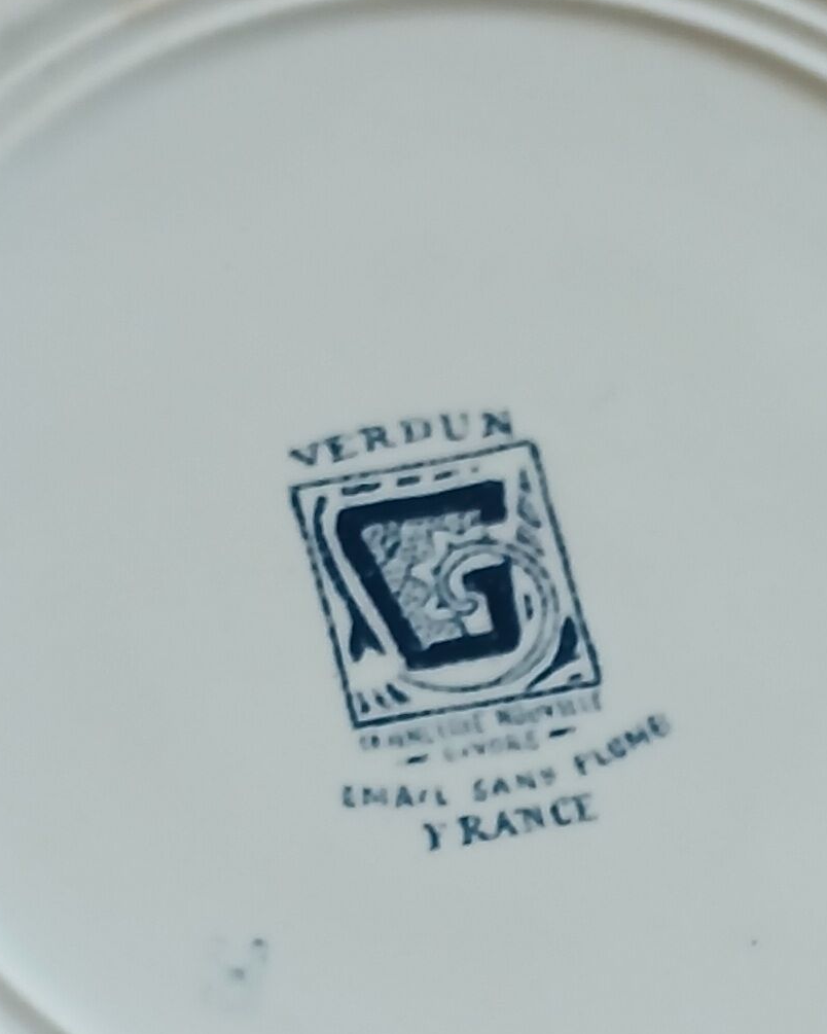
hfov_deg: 14.9
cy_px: 1048
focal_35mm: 103
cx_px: 326
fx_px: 3151
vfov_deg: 18.1
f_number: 1.8
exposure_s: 1/33.3
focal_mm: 3.98
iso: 250
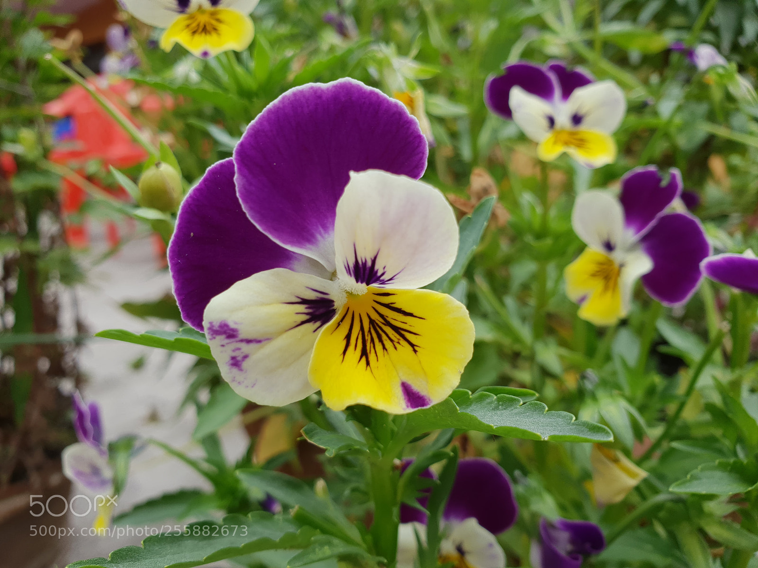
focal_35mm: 26
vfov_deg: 53.1
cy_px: 284
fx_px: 569
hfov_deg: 67.3
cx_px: 379
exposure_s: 1/399
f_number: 2.4
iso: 50
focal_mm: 4.3
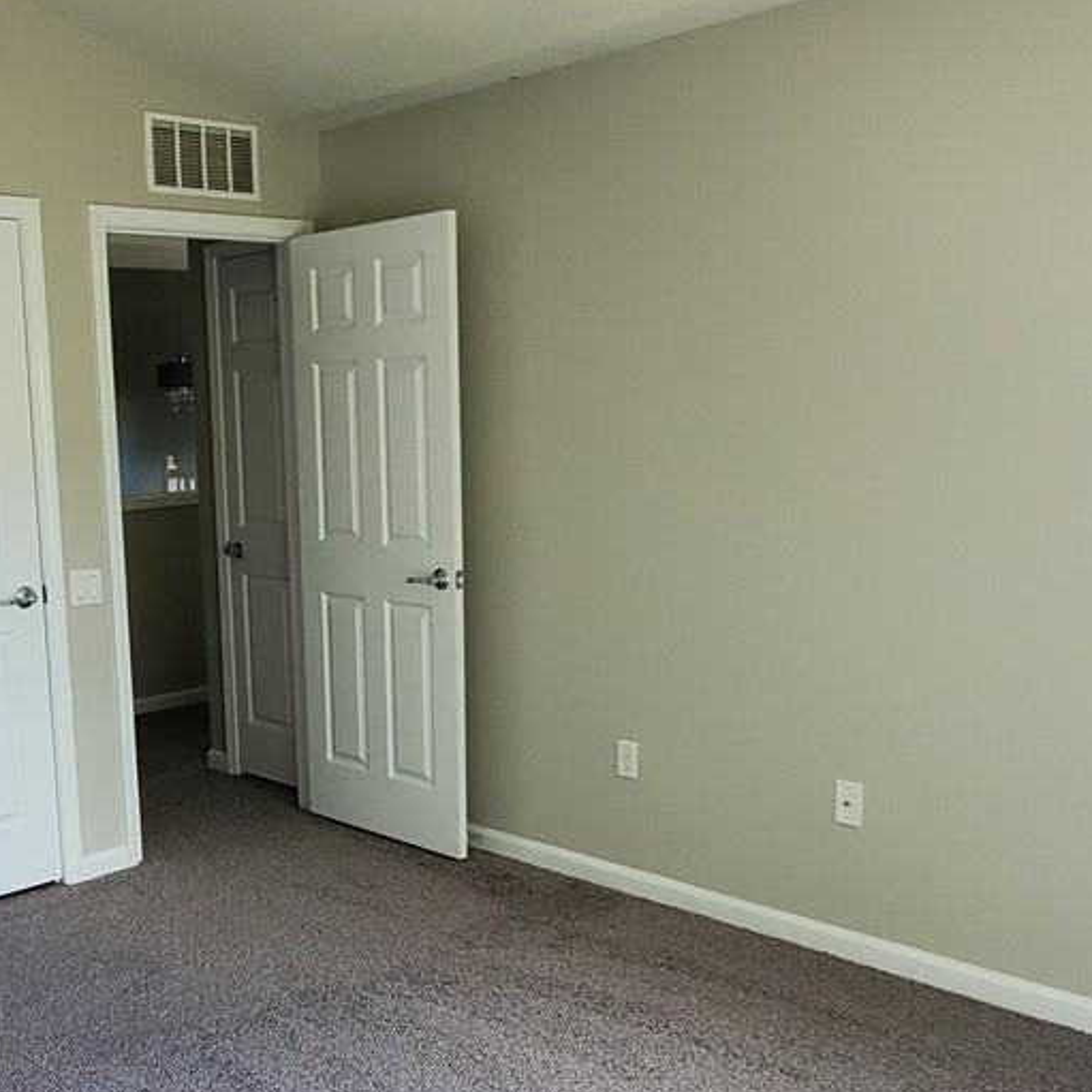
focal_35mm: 36
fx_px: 1285
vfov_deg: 45.8
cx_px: 318
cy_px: 643
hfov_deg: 45.0
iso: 125
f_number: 2.2
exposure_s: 1/60
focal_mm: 1.8
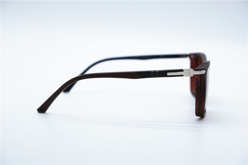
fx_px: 475
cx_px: 124
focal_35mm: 69
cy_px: 82
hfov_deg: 29.3
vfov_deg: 19.7
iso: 160
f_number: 5
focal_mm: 46.3
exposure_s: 1/220
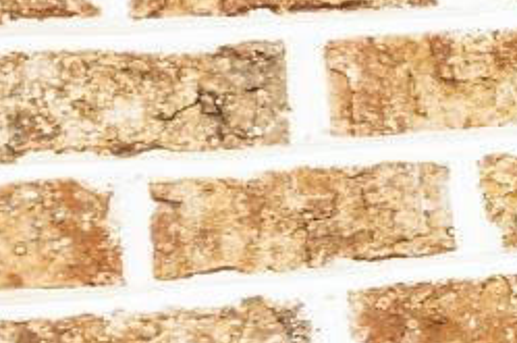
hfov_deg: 9.9
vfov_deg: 7.5
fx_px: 2594
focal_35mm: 181
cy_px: 365
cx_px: 1273
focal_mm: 30
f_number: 4
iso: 400
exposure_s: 1/3
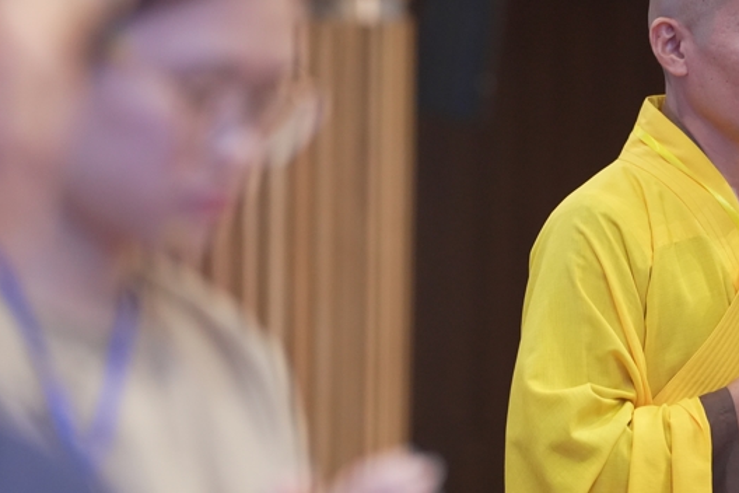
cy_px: 242
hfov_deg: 7.4
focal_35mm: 277
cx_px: 533
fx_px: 5686
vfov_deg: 5.0
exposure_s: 1/160
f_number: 2.8
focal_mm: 150
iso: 4000
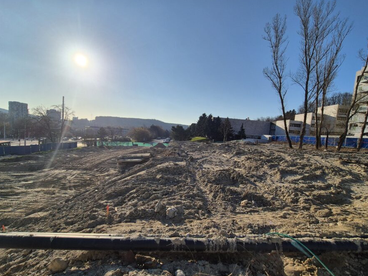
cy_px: 148
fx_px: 160
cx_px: 183
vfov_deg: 81.7
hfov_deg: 98.1
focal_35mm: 15
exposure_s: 1/5664
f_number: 2.2
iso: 50
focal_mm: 2.2
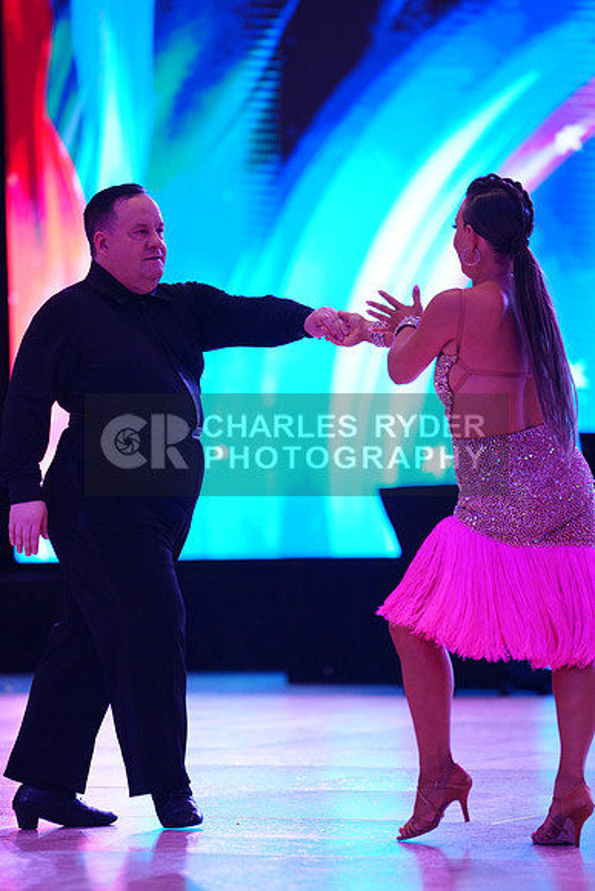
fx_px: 4038
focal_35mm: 163
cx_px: 298
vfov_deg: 12.6
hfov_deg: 8.4
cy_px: 446
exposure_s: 1/400
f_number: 2.8
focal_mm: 163
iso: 2000
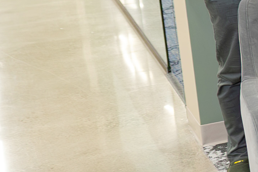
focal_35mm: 143
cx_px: 738
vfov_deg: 9.4
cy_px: -68
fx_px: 1025
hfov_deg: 10.7
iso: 1000
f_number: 2.8
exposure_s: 1/250
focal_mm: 24
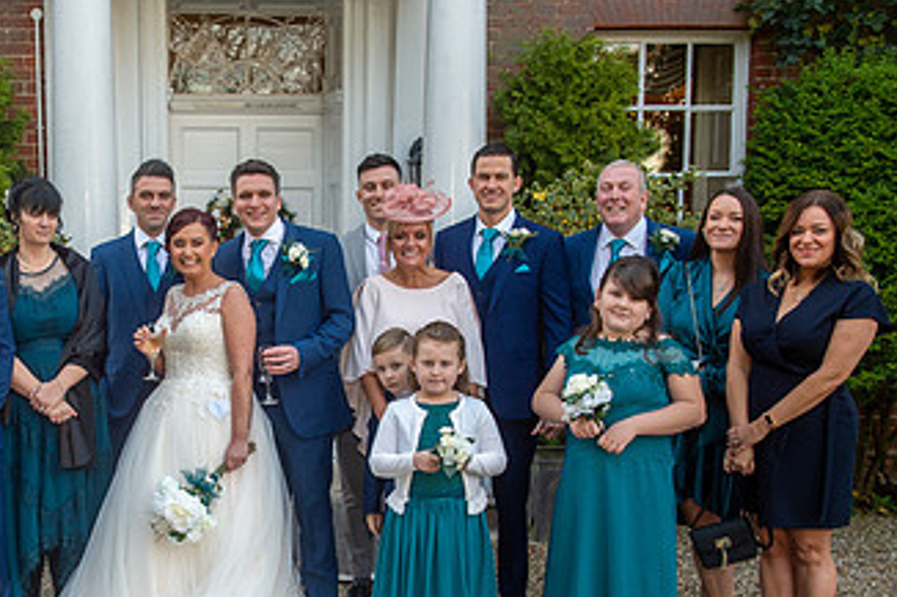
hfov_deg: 34.2
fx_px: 1419
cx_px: 201
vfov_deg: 23.6
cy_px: 429
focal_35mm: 57
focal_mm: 32
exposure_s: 1/200
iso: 640
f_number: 4.5
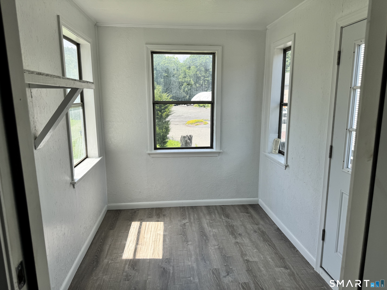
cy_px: 145
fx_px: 268
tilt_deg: -11.1
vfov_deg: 56.8
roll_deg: +0.6
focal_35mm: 24
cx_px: 194
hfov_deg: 71.6
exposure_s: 1/1261
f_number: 1.78
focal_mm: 6.76
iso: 80
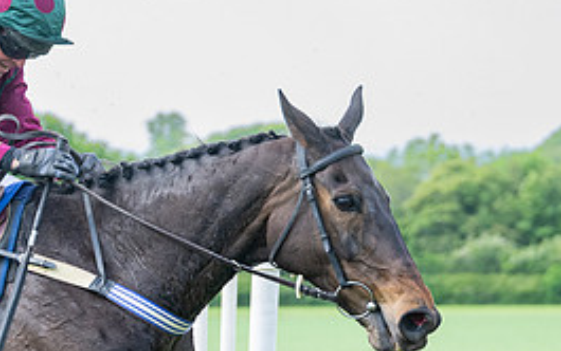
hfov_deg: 7.6
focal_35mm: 275
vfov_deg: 4.8
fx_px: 4207
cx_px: 164
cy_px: 396
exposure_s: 1/1600
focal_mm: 70
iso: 400
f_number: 2.8
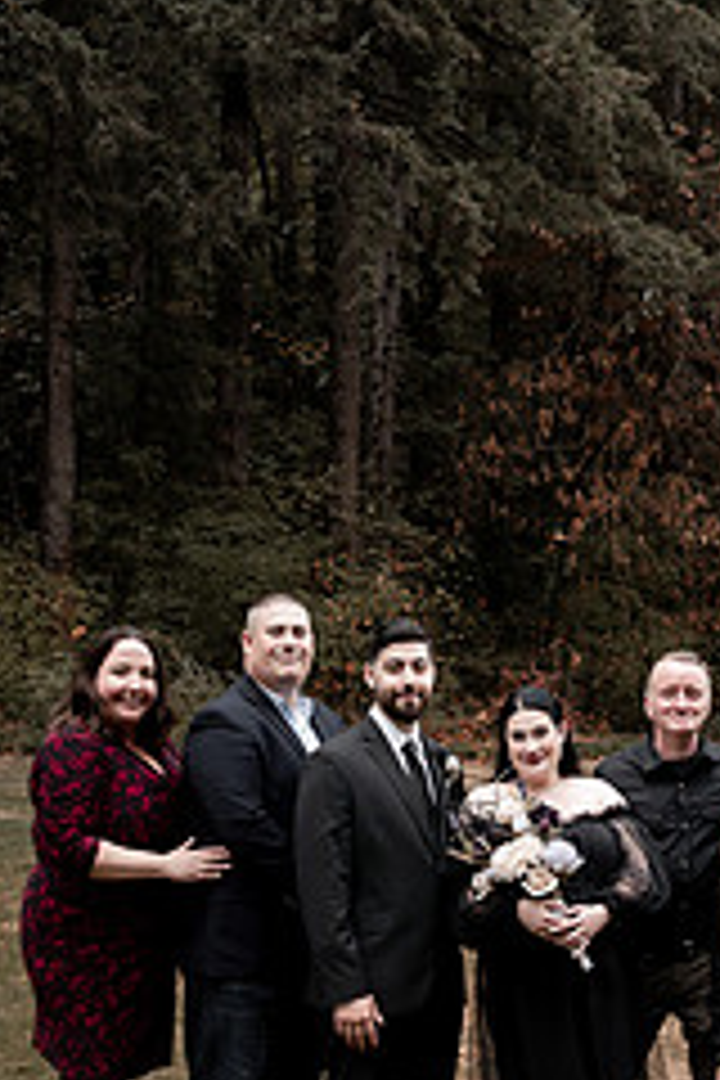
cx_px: 558
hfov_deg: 29.3
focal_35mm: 45
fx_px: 1350
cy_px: 774
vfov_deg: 42.6
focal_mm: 24
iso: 400
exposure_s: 1/1600
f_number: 2.8
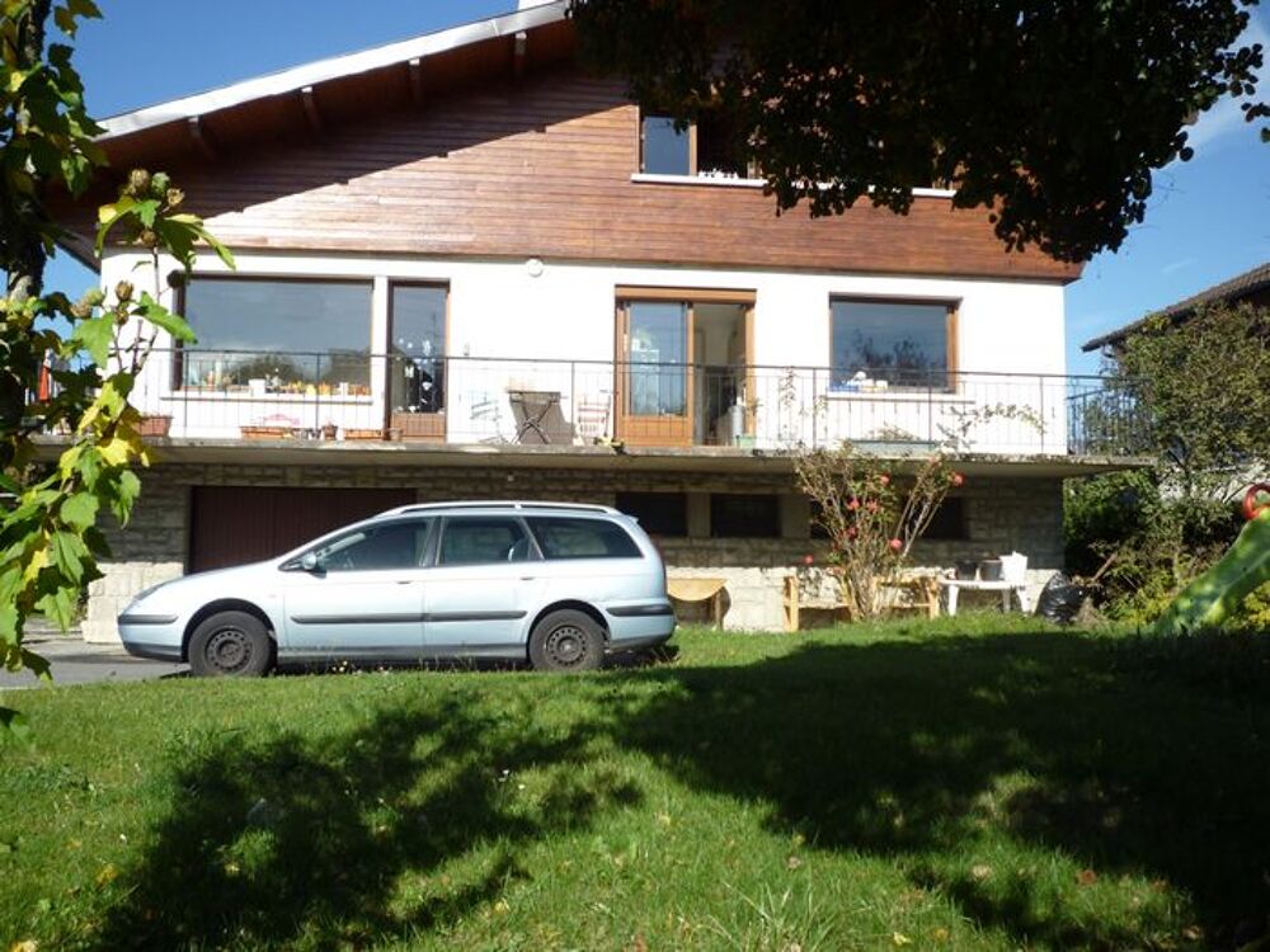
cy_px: 476
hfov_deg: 60.0
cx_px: 635
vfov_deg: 46.8
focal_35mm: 30
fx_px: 1101
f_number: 3.4
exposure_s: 1/640
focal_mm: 5.3
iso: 80
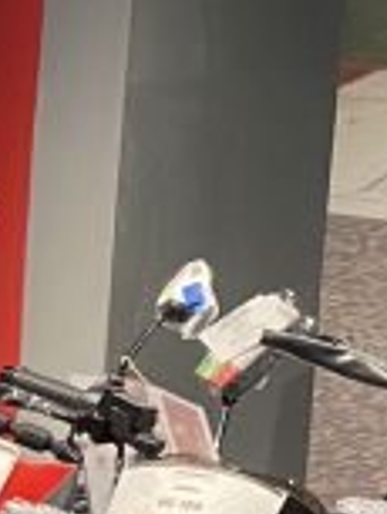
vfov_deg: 10.4
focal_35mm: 180
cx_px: -1144
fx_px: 2679
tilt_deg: -9.4
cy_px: 895
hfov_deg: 6.6
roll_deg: +0.6
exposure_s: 1/50
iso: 125
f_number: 1.8
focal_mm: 4.25
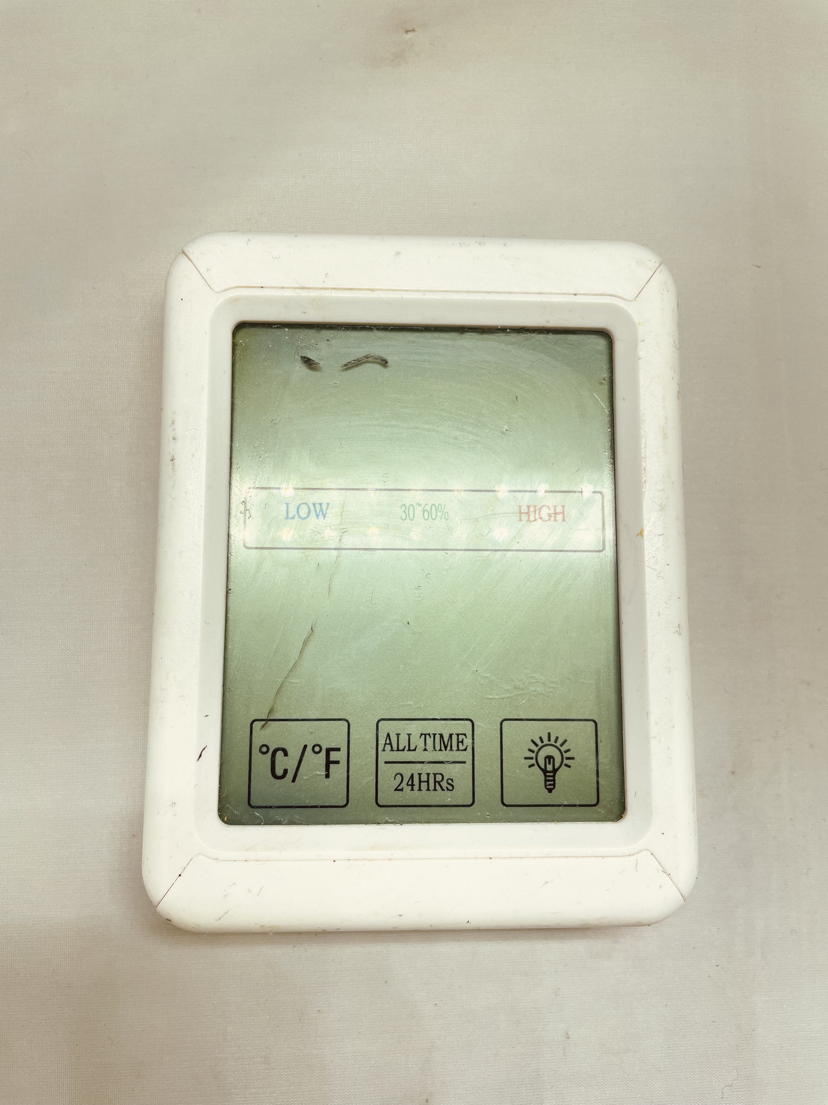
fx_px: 829
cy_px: 552
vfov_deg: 67.3
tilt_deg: -83.4
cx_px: 414
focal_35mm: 26
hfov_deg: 53.1
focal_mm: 4.2
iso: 32
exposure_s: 1/337
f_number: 1.6
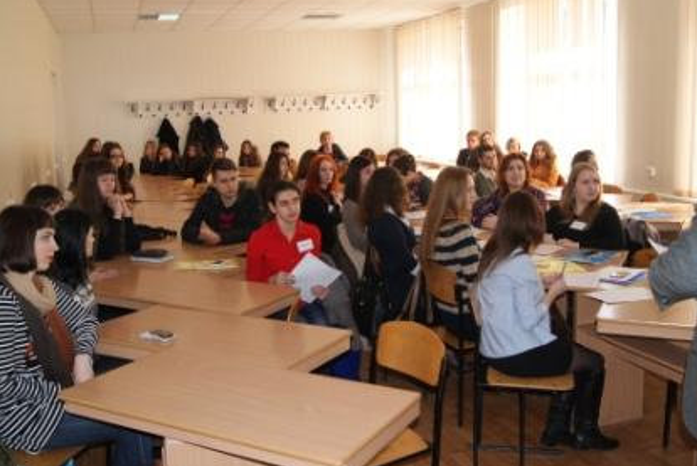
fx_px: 756
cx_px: 348
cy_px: 219
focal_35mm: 39
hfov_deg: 49.5
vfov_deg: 34.3
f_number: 5.6
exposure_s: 1/80
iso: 400
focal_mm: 24
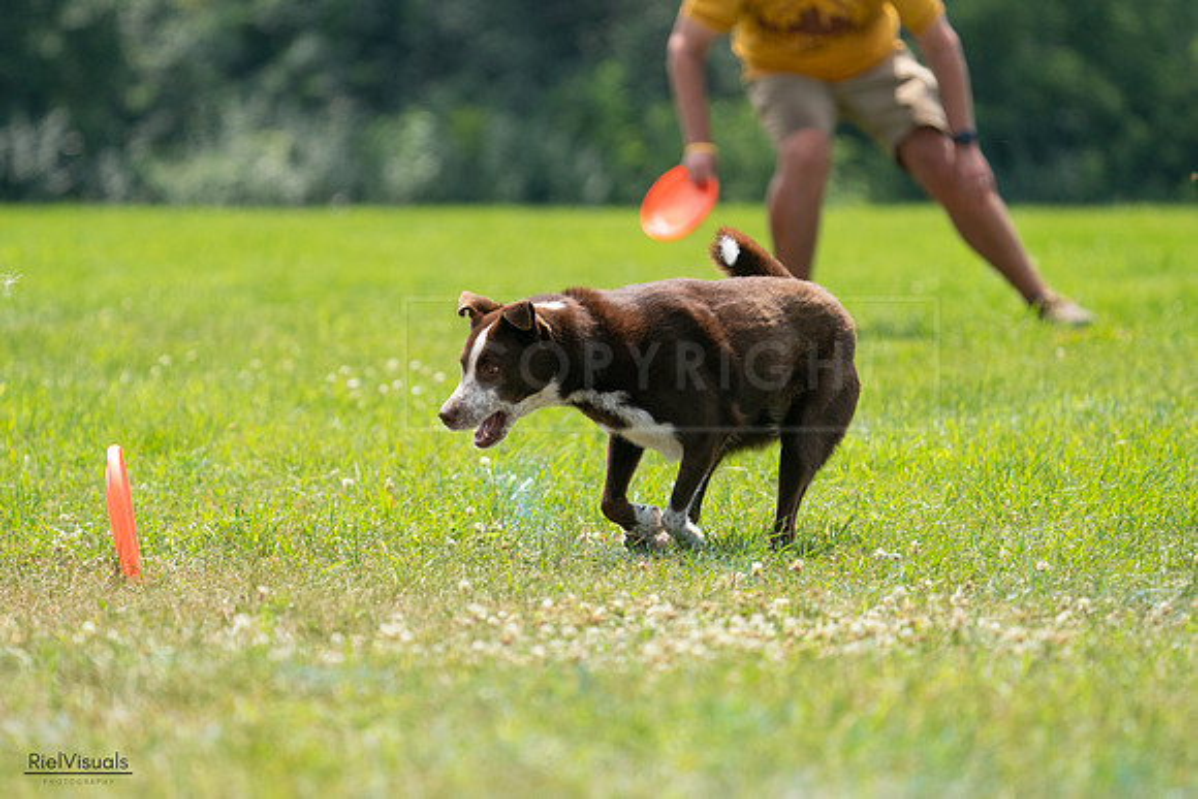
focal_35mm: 302
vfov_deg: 4.6
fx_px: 10053
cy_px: 399
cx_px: 584
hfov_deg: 6.8
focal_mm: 289
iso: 1250
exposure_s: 1/4000
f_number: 5.6
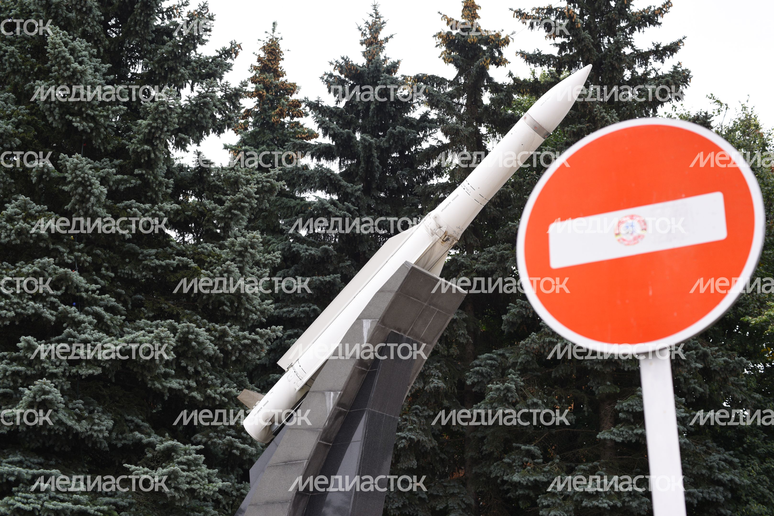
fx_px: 1075
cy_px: 258
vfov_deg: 27.0
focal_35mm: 50
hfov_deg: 39.6
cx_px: 387
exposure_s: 1/400
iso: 400
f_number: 5.6
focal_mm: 50
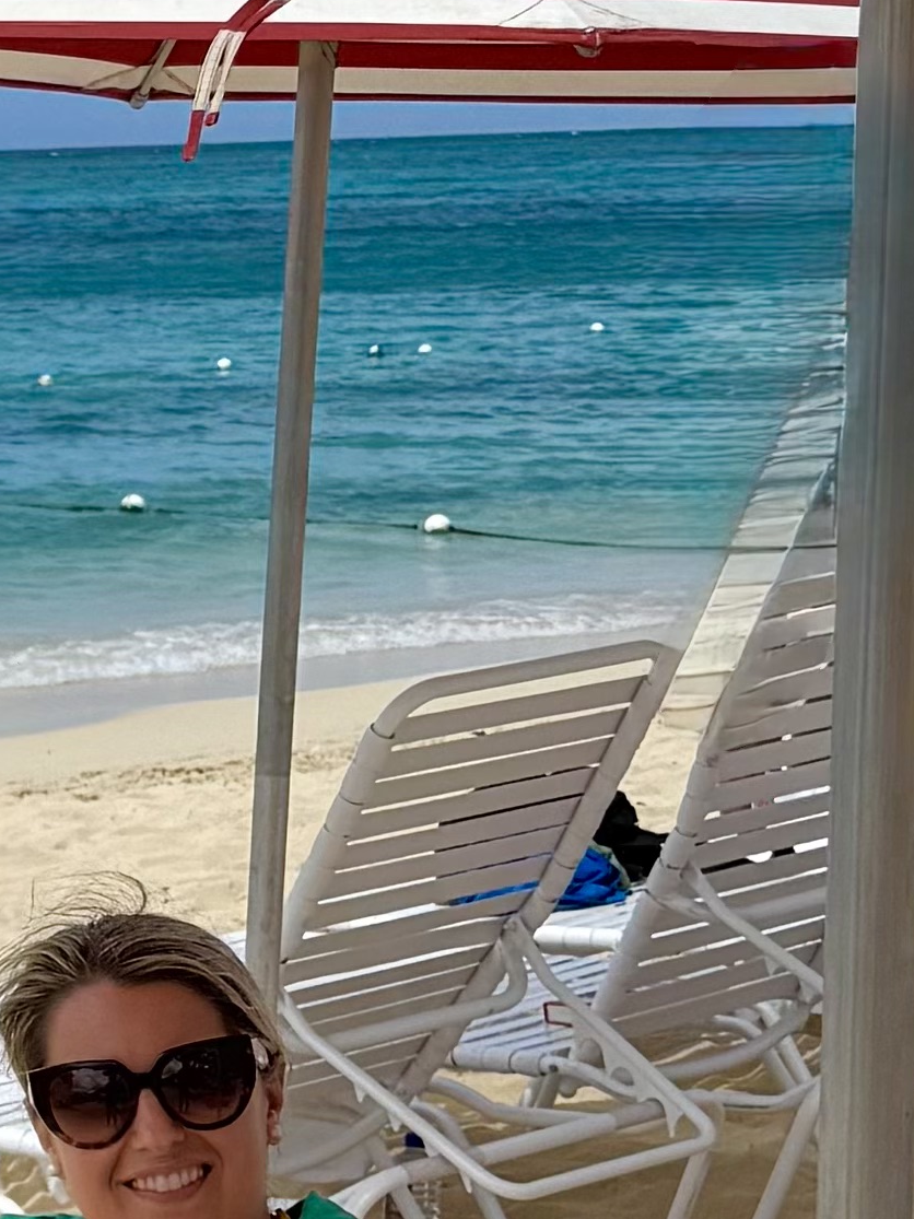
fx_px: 4331
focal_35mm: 123
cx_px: -602
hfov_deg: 11.4
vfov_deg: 16.0
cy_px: 622
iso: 80
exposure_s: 1/8130
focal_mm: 6.76
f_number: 1.78
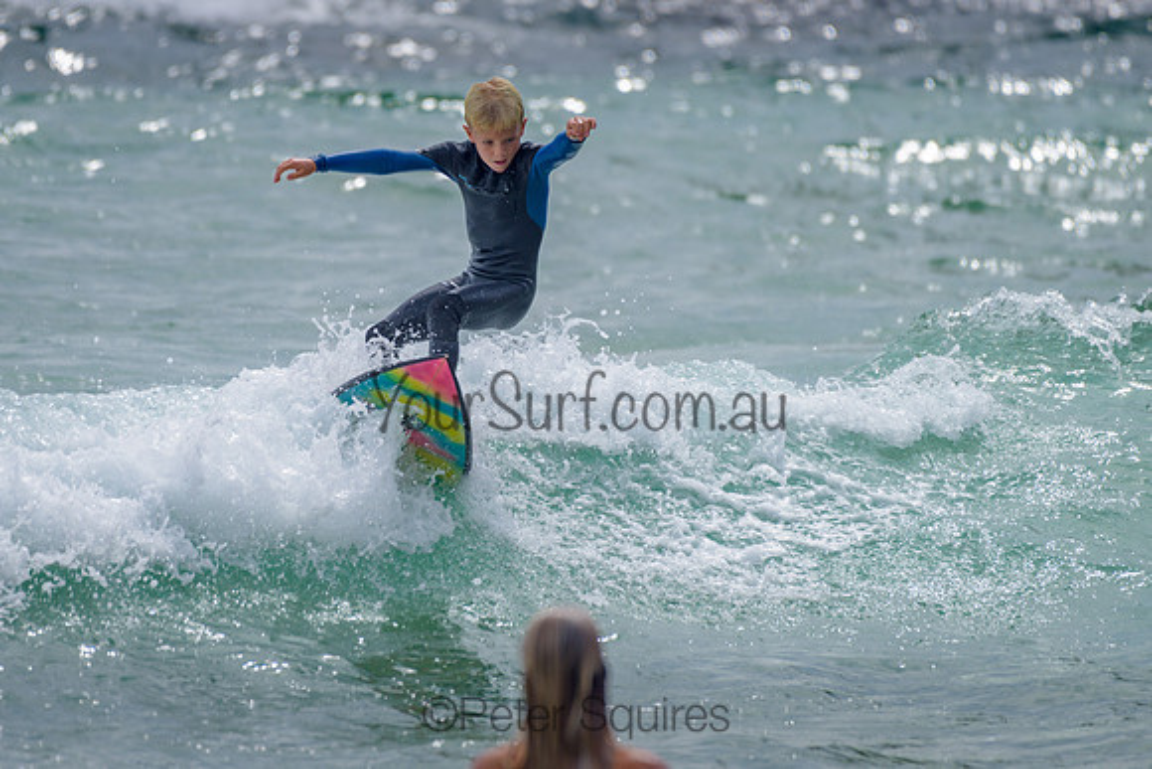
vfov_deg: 2.2
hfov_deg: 3.4
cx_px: 530
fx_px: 19606
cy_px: 298
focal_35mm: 613
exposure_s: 1/2000
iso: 110
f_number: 5.6
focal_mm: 500
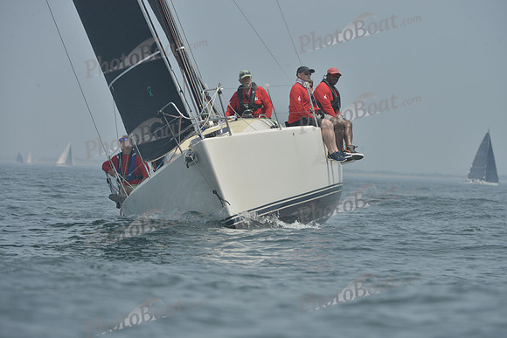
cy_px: 169
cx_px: 254
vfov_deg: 5.7
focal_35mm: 240
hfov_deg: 8.6
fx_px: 3381
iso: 280
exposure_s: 1/1000
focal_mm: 240
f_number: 10
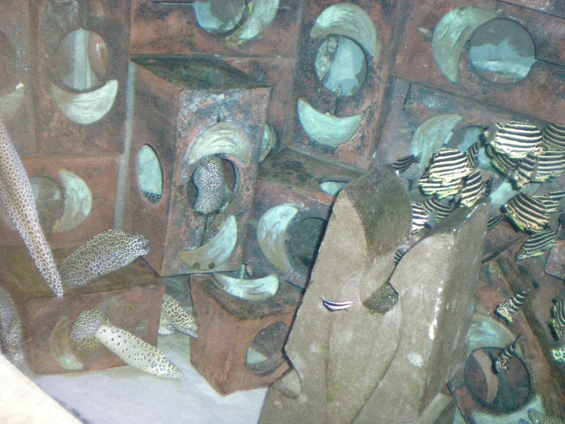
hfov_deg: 49.0
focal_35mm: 38
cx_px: 282
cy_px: 212
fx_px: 620
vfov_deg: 37.7
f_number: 3.1
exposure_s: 1/60
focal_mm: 6.3
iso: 800
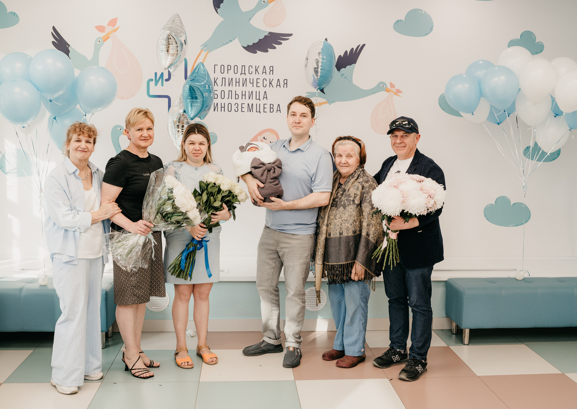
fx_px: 642
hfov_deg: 48.4
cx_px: 301
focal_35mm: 39
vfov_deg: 35.3
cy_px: 207
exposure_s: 1/160
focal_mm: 35
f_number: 4
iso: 320
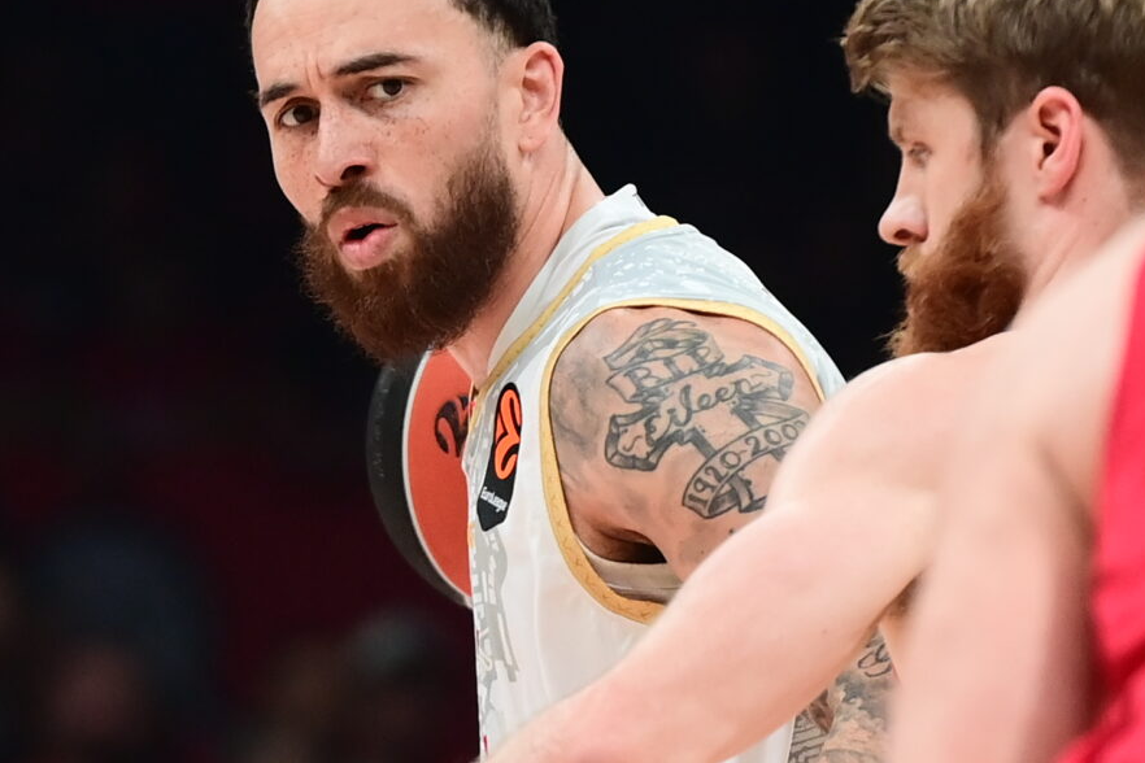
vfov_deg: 5.1
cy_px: 265
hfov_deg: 7.6
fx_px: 8650
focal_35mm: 272
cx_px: 736
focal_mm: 200
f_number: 3.2
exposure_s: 1/1000
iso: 2500
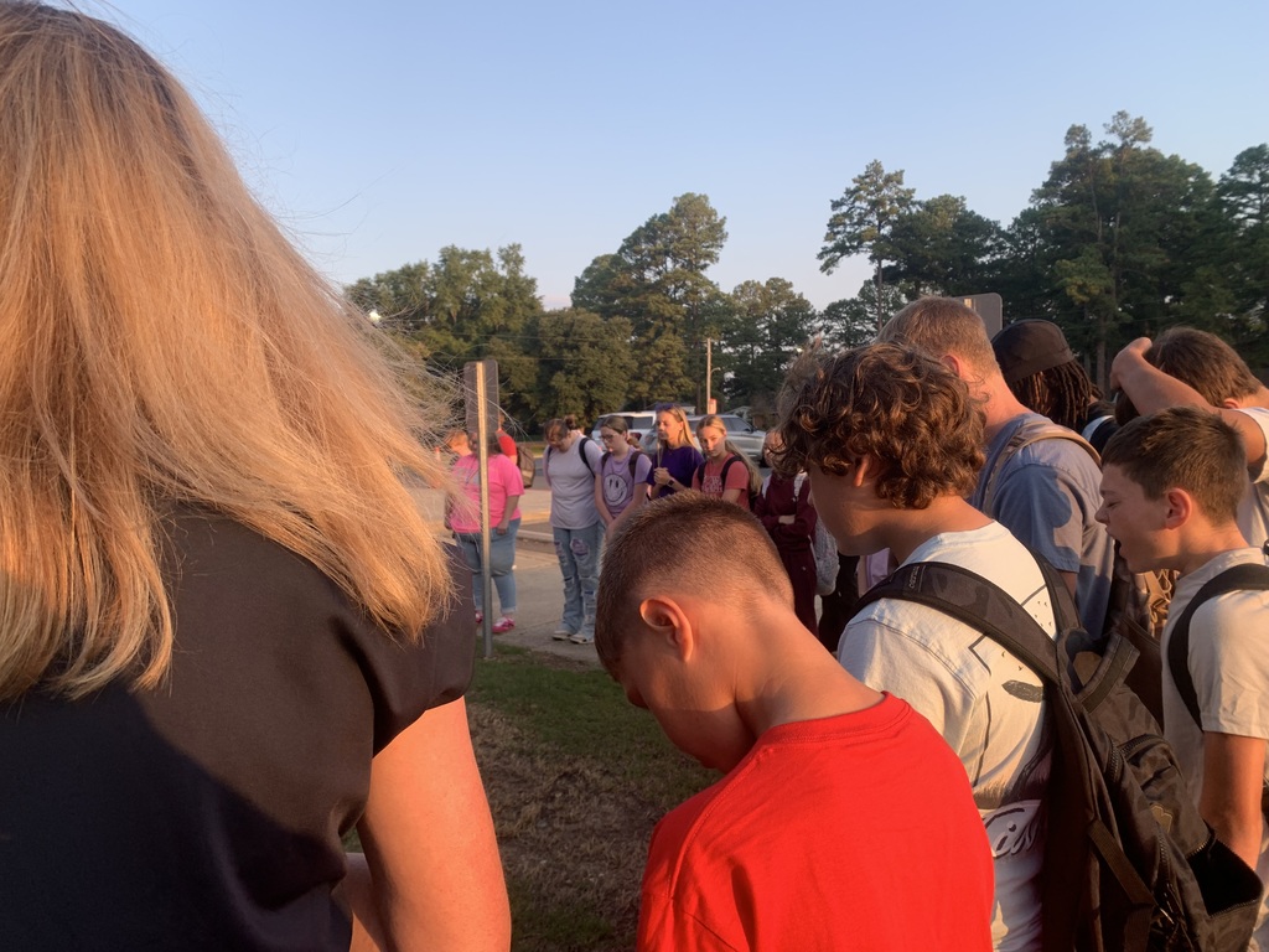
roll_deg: +1.8
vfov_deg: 53.1
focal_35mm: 26
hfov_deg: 67.3
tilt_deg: -3.2
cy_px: 476
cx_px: 634
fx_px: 953
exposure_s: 1/308
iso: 25
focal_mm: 4.25
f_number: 1.8
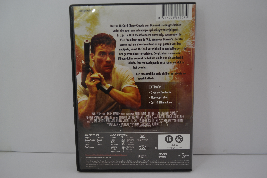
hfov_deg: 61.9
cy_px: 89
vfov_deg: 43.6
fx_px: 222
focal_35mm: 30
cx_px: 134
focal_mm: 20
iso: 400
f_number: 3.8
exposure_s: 1/15
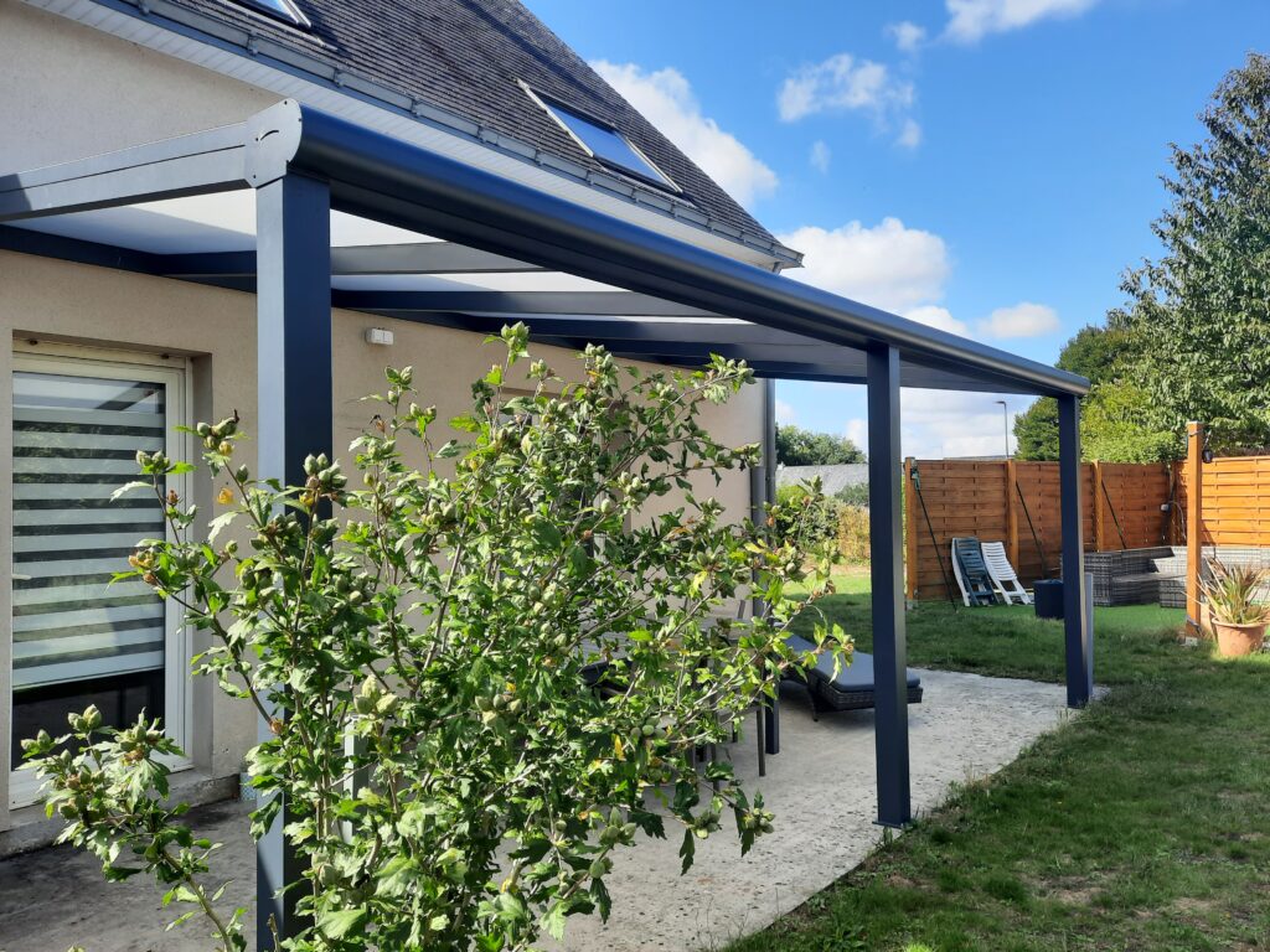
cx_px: 635
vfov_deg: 54.9
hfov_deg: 69.4
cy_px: 476
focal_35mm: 25
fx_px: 917
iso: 32
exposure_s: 1/396
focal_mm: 4.6
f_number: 2
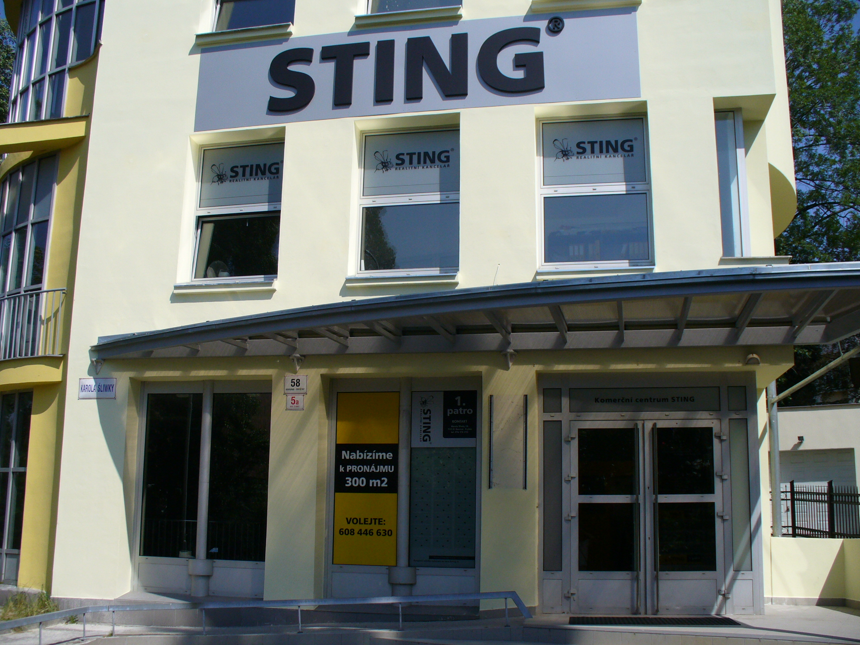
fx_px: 944
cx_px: 427
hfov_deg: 49.0
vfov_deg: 37.7
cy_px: 316
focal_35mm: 38
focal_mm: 6.1
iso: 80
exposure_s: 1/500
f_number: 5.6
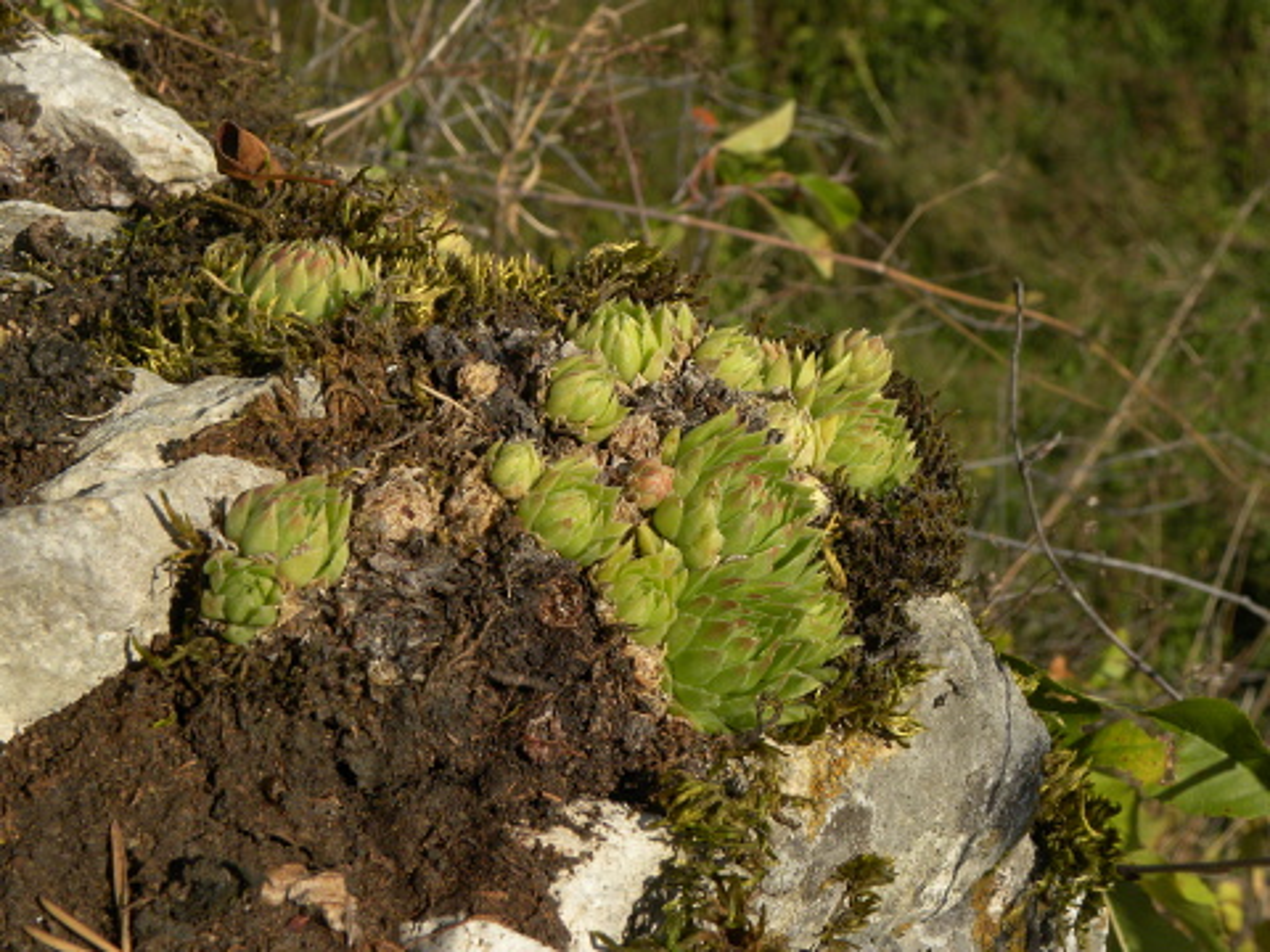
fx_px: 2421
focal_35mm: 66
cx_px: 635
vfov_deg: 22.3
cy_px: 476
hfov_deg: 29.4
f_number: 6.3
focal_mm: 11.8
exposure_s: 1/500
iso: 100
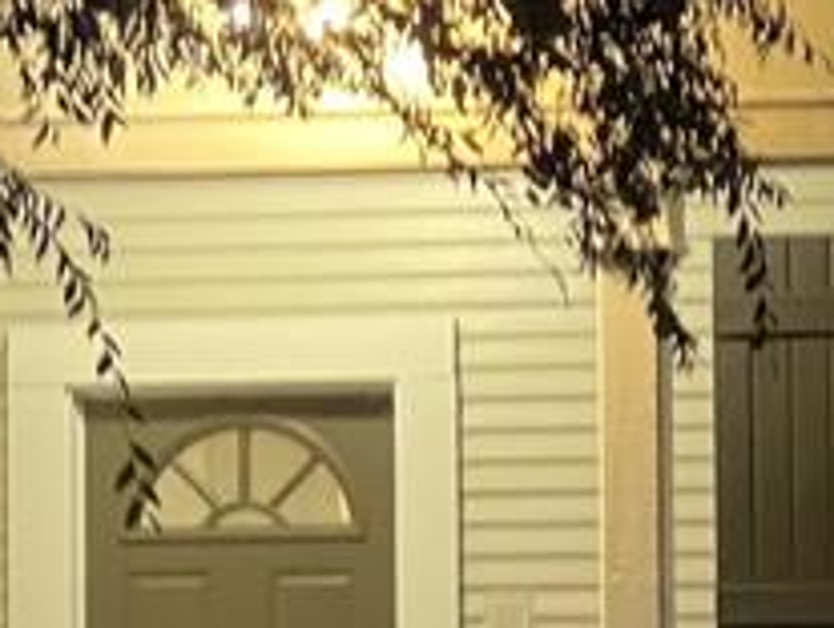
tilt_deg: +5.0
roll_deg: +0.3
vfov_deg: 4.7
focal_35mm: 316
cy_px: 189
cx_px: 193
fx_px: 7627
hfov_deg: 6.3
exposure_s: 1/30
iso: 800
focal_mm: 7.5
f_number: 2.2
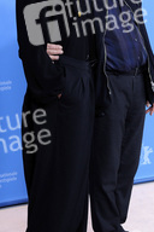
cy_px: 77
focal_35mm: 100
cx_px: 121
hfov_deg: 13.6
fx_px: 642
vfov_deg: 20.3
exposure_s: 1/100
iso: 2000
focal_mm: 48
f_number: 4
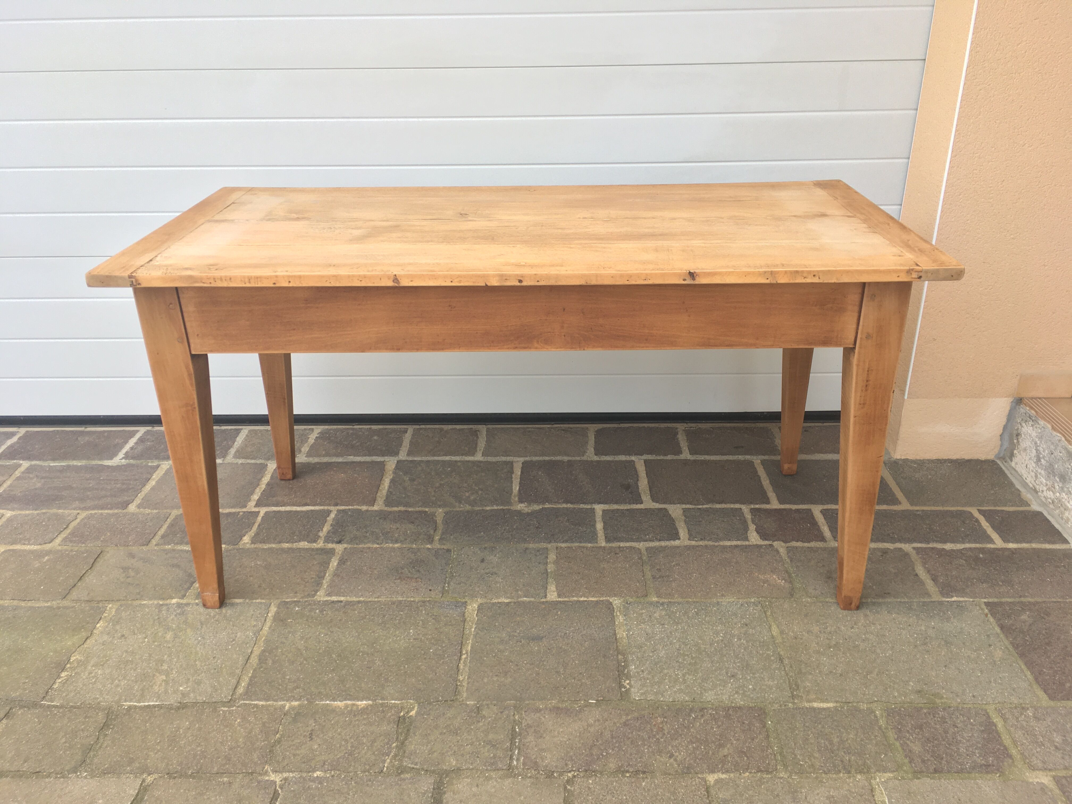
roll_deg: -1.3
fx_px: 898
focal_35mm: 29
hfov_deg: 61.7
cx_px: 536
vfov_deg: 48.2
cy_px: 402
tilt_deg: -26.7
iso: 25
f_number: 2.2
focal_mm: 4.15
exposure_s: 1/133
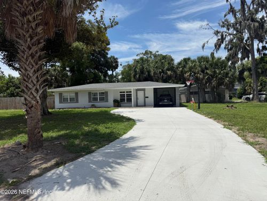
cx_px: 134
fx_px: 185
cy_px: 100
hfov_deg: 71.6
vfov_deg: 56.8
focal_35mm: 24
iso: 80
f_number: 1.78
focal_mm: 6.76
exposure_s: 1/8130
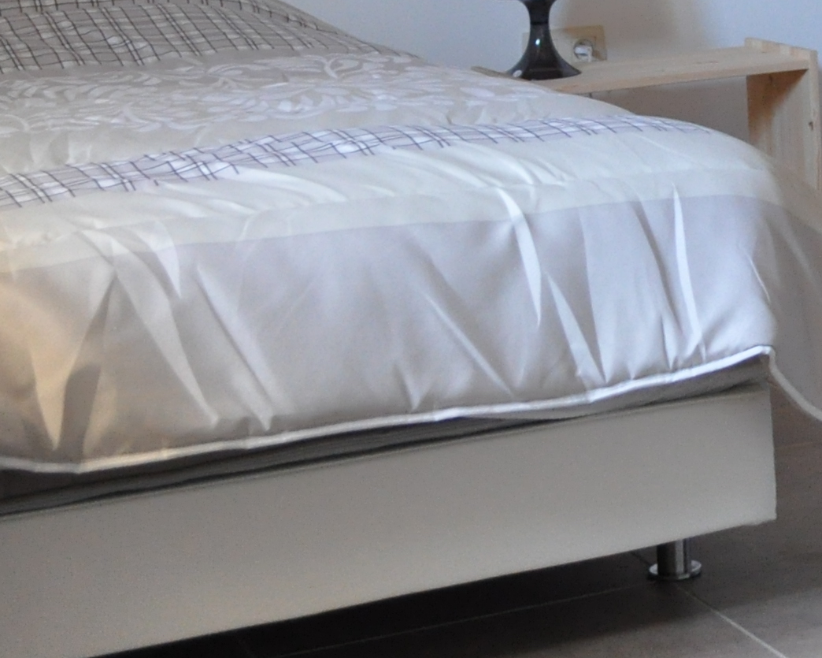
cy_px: -310
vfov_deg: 13.9
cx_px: 1209
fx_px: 2530
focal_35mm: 104
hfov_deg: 16.8
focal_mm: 18
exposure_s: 1/30
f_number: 3.5
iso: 1250
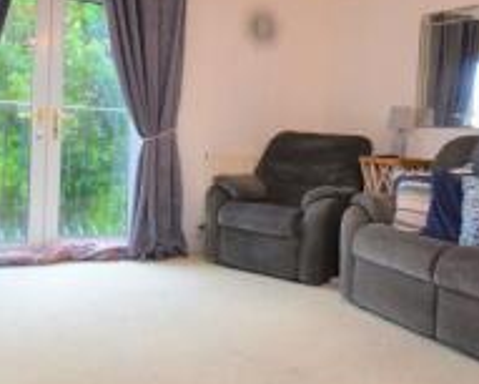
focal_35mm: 35
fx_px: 496
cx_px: 273
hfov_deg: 51.3
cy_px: 162
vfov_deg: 42.1
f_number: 4.5
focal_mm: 10
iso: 800
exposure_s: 1/60
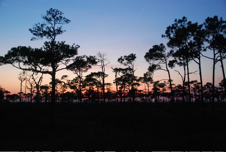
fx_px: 207
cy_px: 76
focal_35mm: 33
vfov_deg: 40.1
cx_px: 113
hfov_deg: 57.2
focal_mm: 22
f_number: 3.8
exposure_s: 1/30
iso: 900
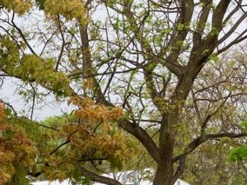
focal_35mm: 101
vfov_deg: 13.5
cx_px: -91
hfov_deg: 17.9
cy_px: 301
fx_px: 721
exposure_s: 1/354
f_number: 1.8
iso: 32
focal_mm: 3.99
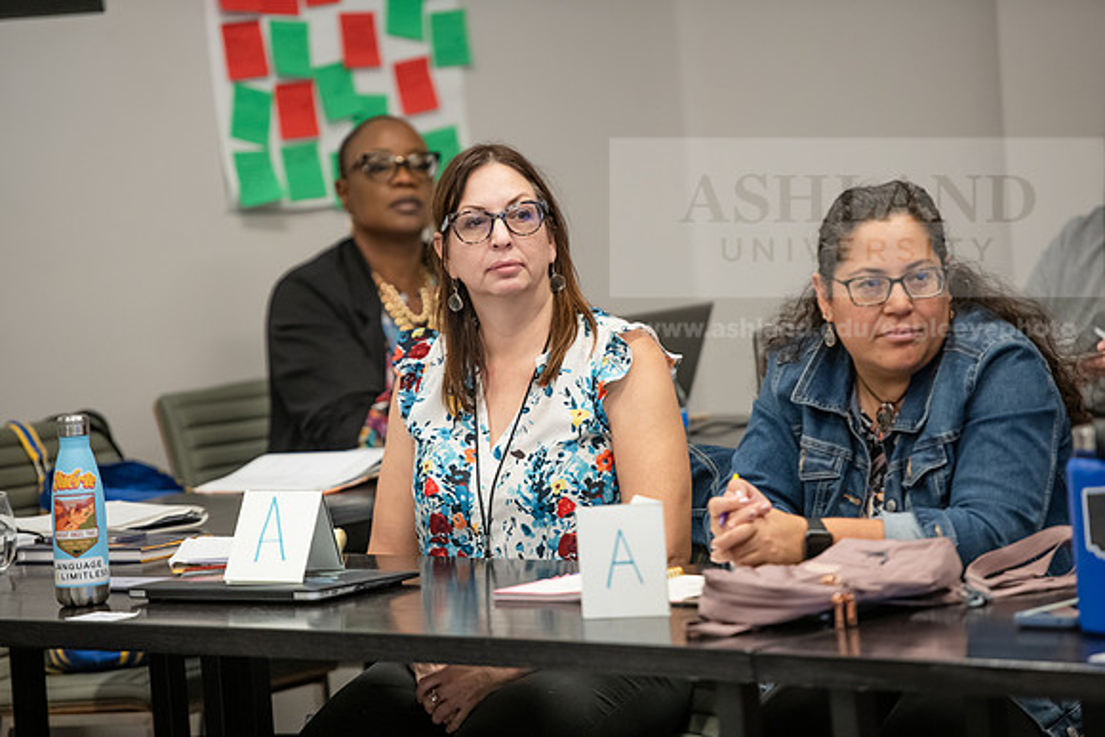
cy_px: 368
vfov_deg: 7.6
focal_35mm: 180
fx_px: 5526
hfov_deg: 11.4
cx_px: 552
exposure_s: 1/200
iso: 1250
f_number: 2.8
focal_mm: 180
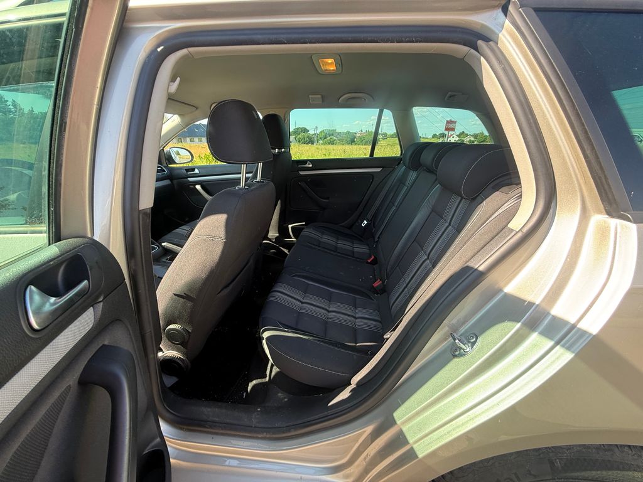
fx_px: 260
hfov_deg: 102.1
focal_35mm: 14
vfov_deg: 85.7
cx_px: 322
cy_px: 241
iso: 80
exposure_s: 1/99
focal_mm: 2.22
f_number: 2.2
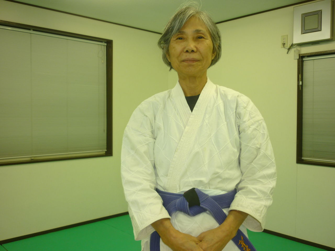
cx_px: 168
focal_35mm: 33
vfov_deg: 42.9
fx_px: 319
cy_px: 126
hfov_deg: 55.4
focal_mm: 5.5
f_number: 2.8
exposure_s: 1/30
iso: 80
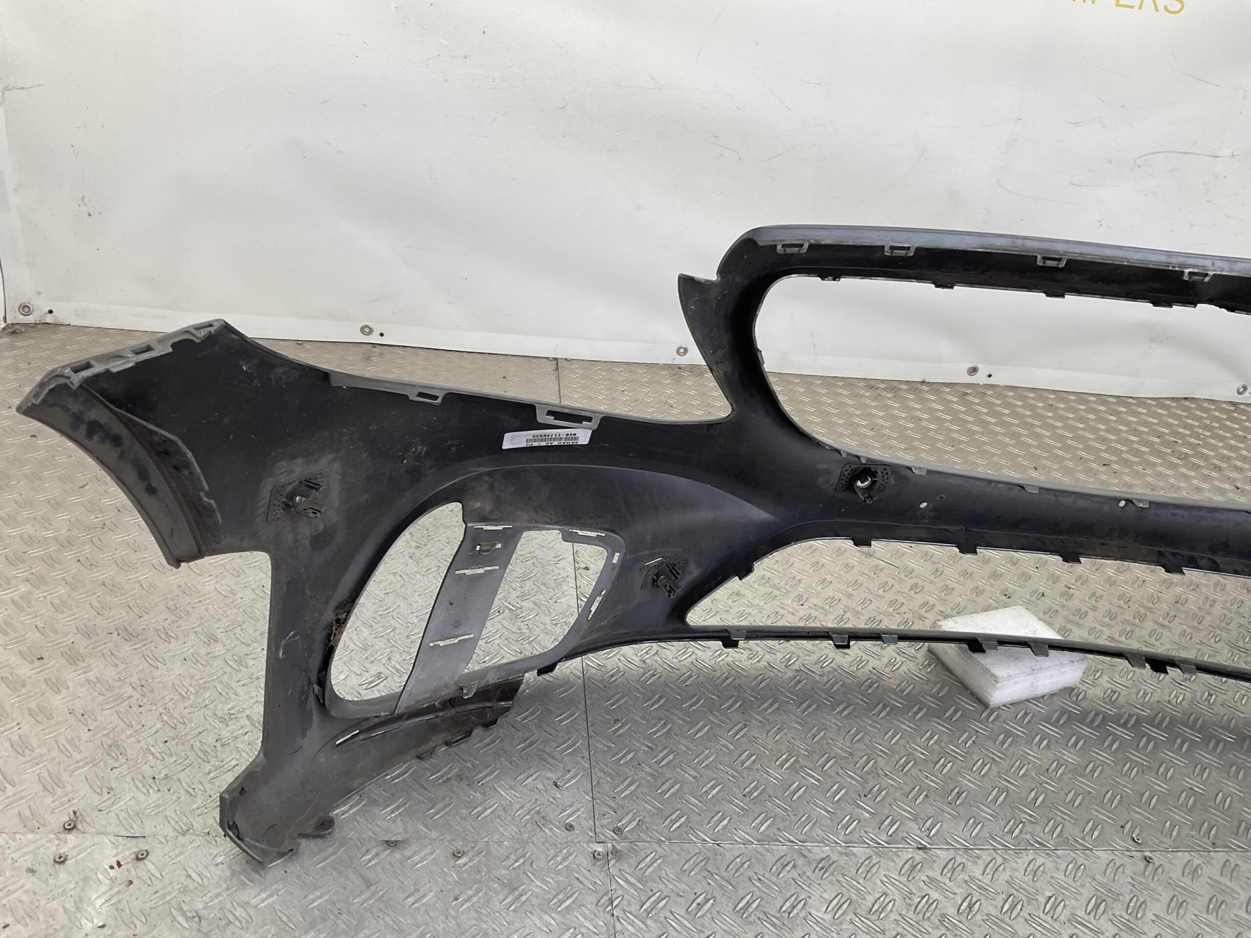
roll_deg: -10.4
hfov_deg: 61.7
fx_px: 1048
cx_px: 626
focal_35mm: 29
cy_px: 469
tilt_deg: -27.0
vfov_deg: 48.2
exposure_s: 1/120
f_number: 1.8
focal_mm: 3
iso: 25
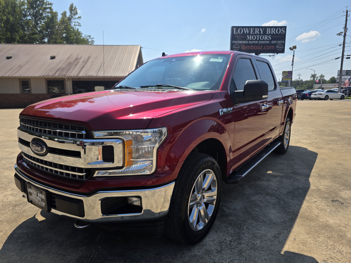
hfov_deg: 73.9
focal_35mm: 23
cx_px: 176
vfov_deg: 58.9
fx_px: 233
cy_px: 132
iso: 80
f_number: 1.7
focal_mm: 6.3
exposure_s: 1/6809
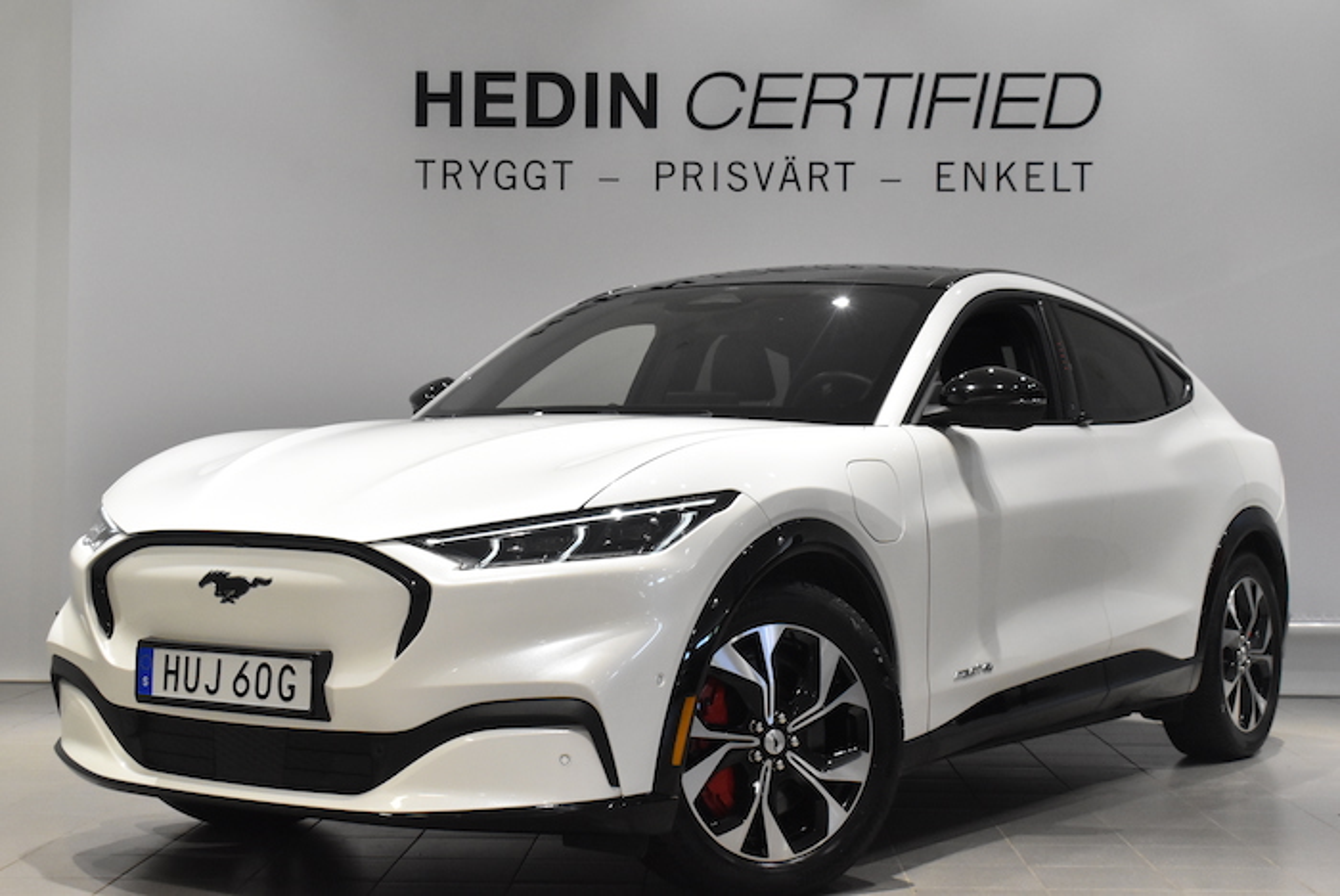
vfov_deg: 23.8
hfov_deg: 35.0
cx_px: 670
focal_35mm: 57
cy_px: 448
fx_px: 2123
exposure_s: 1/200
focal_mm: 38
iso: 3200
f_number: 7.1
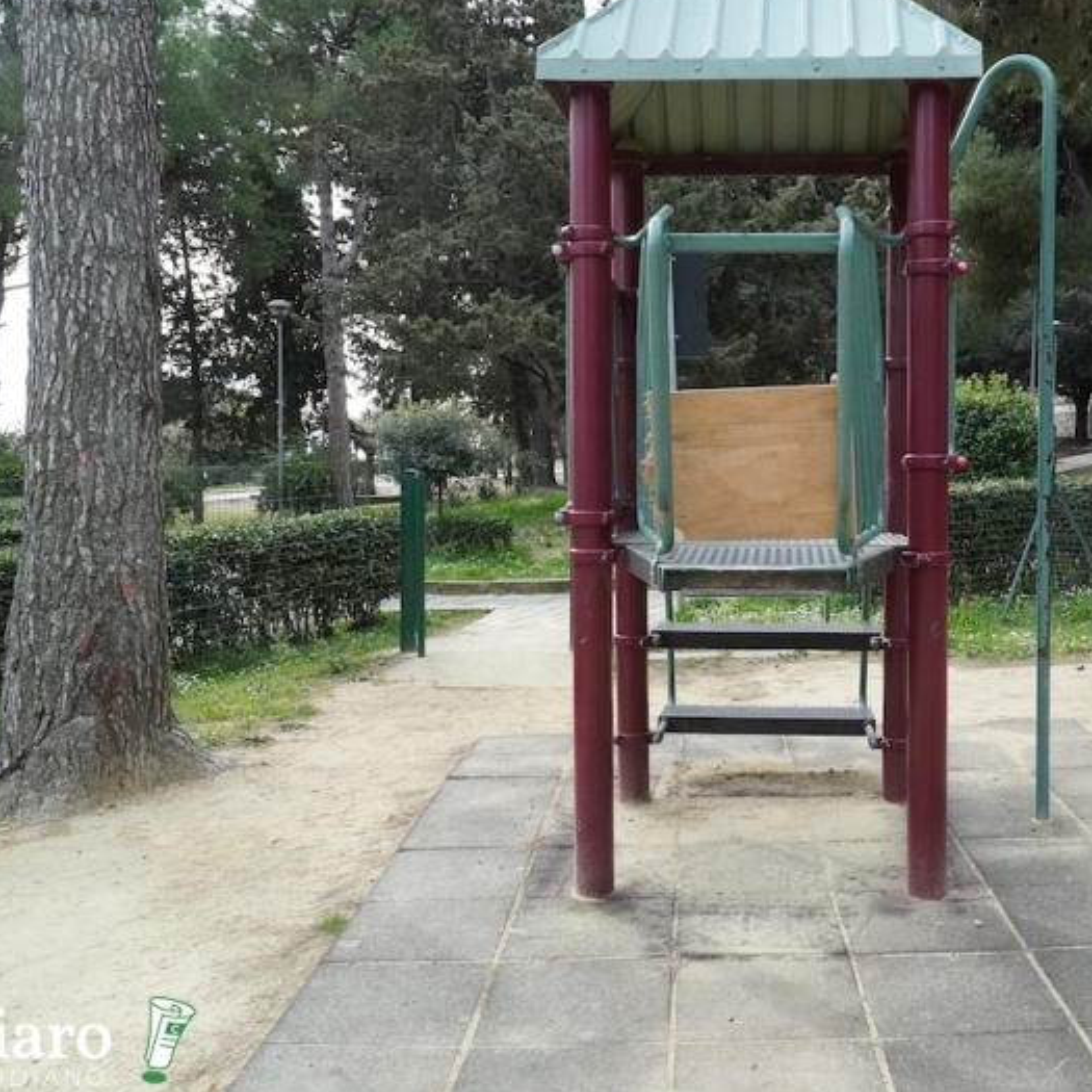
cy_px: 541
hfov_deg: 46.6
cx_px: 711
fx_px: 1249
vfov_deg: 47.2
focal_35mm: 35
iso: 4000
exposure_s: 1/1600
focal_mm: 18
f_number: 8
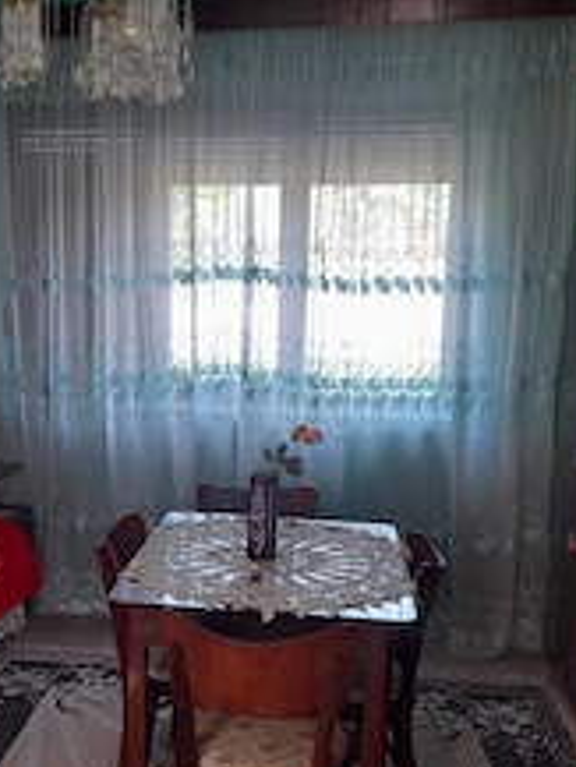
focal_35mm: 46
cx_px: 194
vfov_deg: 40.9
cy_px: 477
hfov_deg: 31.3
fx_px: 1020
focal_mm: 4.6
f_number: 2
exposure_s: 1/50
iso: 125
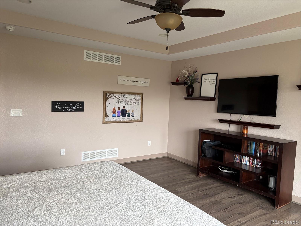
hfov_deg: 67.3
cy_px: 113
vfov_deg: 53.1
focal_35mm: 26
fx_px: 226
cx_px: 150
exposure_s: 1/110
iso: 125
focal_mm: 5.96
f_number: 1.6
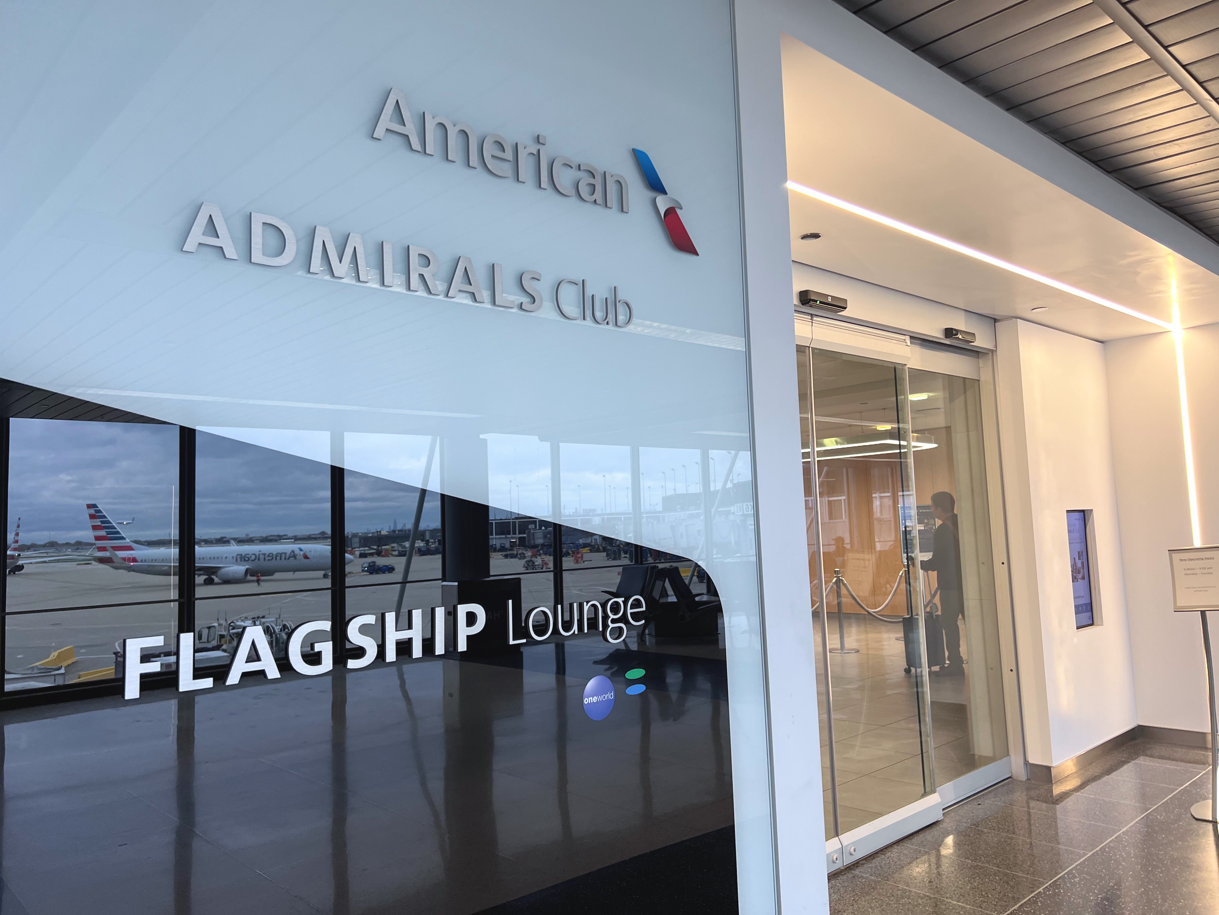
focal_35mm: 26
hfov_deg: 67.3
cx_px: 610
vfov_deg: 53.1
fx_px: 916
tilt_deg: +4.0
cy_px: 458
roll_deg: +2.4
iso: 125
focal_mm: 5.7
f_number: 1.5
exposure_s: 1/102
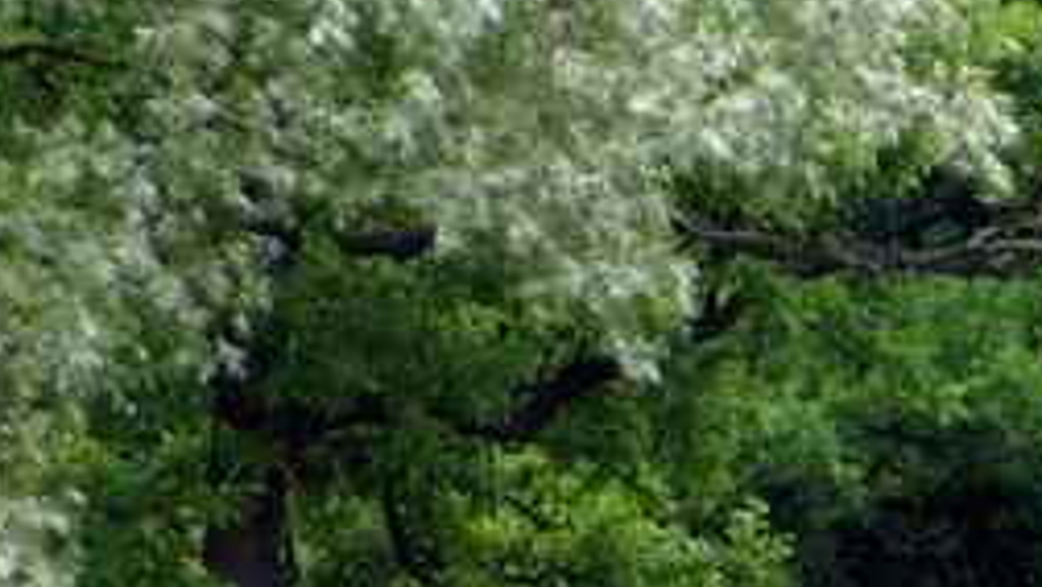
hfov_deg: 1.8
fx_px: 32589
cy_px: 781
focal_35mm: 1179
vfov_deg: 1.0
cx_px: 1571
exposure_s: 1/400
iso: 200
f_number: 5.6
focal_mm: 210
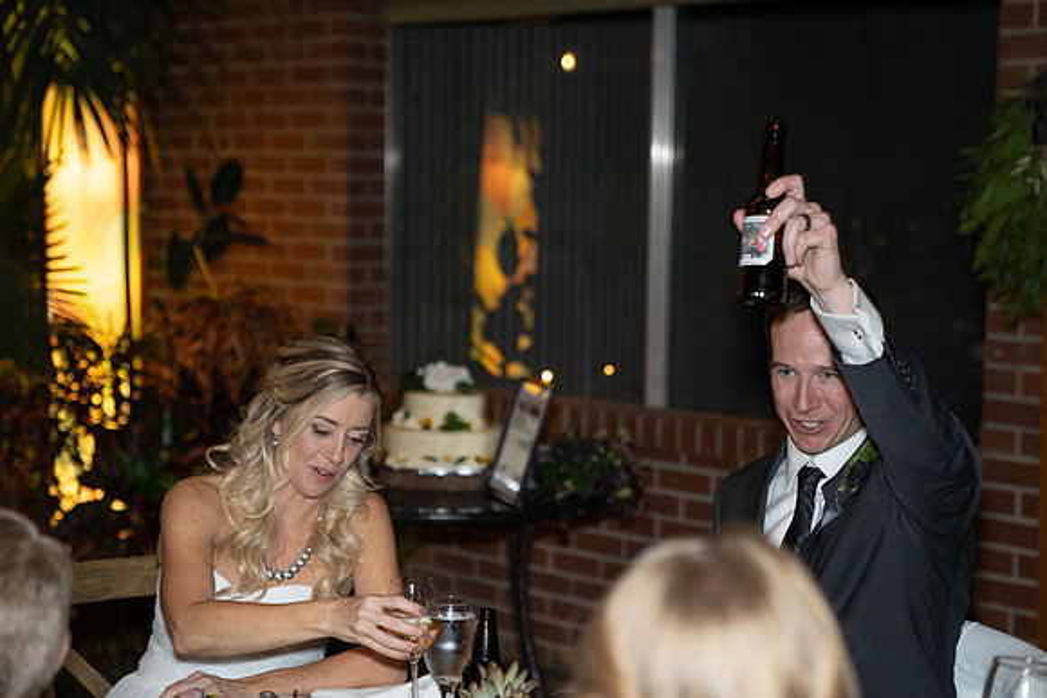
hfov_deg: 29.6
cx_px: 524
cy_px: 349
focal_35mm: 68
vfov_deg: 20.0
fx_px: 1978
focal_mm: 68
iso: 2000
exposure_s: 1/125
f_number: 2.8
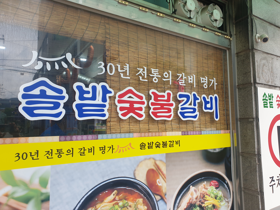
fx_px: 210
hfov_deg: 67.3
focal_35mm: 26
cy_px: 105
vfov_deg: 53.1
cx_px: 140
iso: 50
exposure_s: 1/255
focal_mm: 4.3
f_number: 2.4
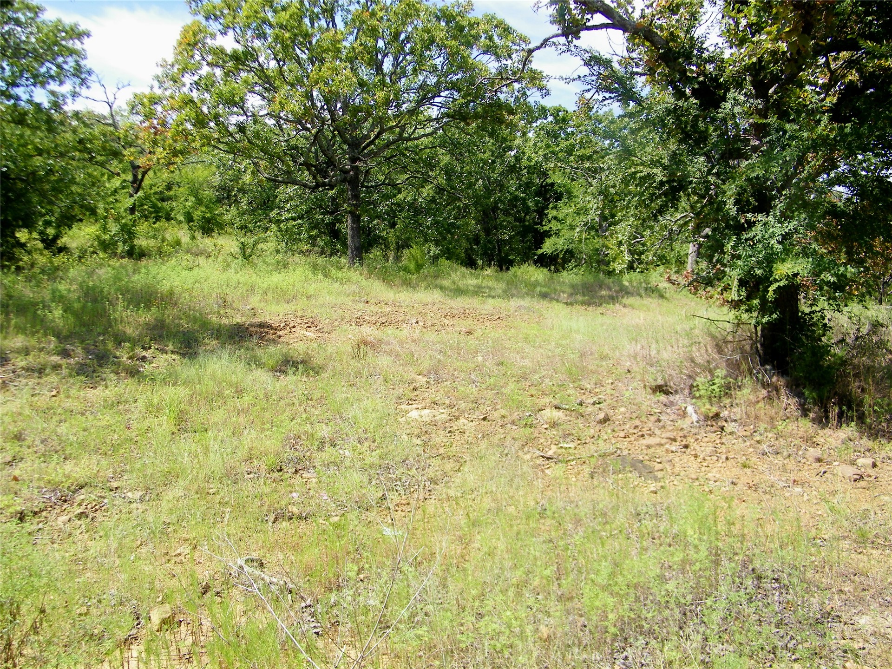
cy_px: 334
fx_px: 722
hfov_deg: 63.4
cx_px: 446
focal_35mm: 28
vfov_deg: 49.7
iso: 80
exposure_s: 1/125
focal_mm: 5
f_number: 7
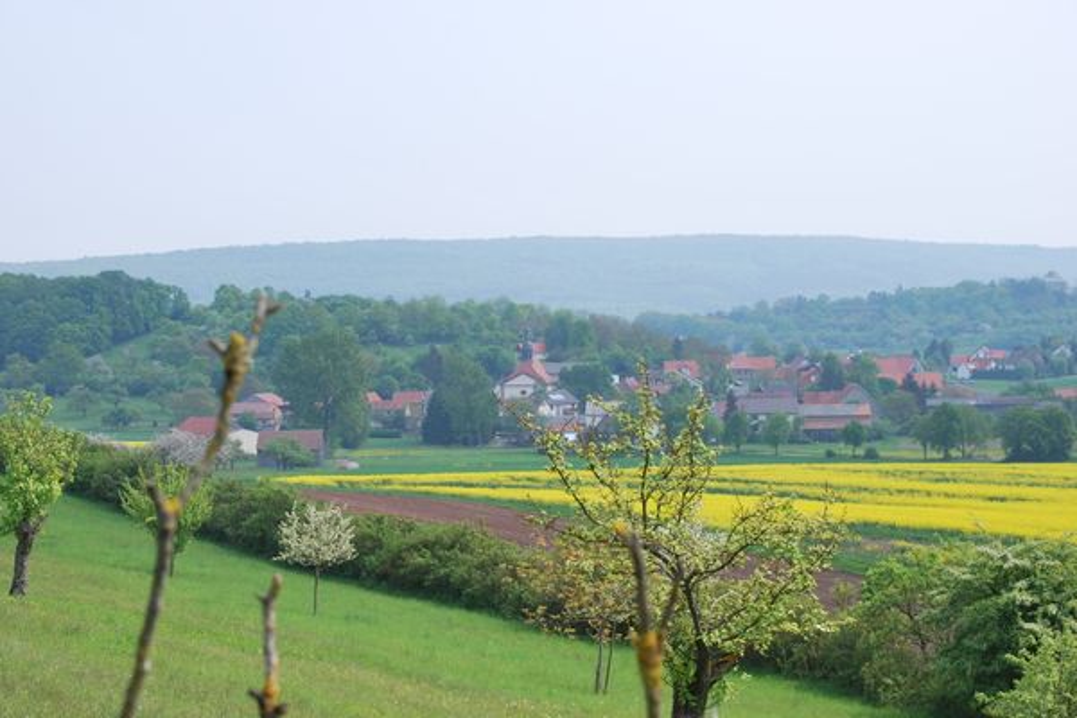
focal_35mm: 82
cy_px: 359
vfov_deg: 16.6
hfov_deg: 24.6
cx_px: 538
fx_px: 2468
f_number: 10
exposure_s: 1/200
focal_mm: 55
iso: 200
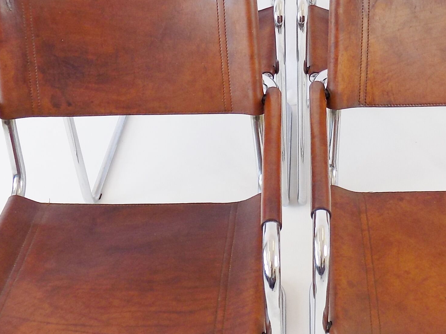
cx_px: 303
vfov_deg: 25.7
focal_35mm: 57
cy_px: 157
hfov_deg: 33.4
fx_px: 734
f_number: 3.1
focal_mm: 4
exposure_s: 1/40
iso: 80
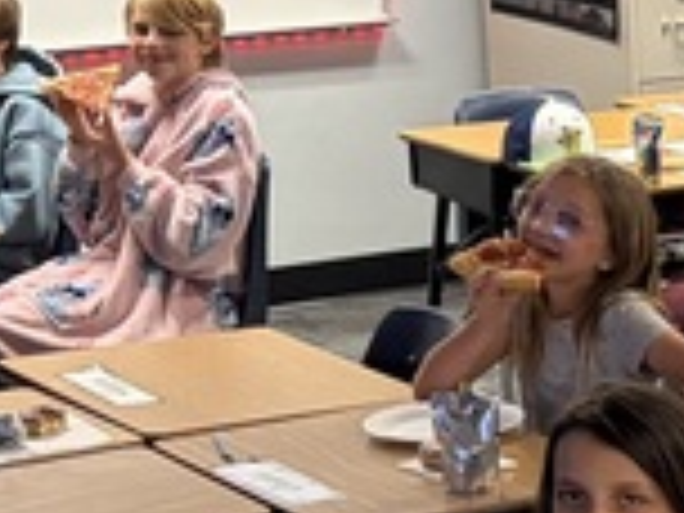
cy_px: 454
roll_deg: -0.6
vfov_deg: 8.5
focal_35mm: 175
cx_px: 1282
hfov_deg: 10.5
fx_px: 3458
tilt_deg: -15.4
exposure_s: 1/60
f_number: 1.6
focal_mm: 5.96
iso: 200
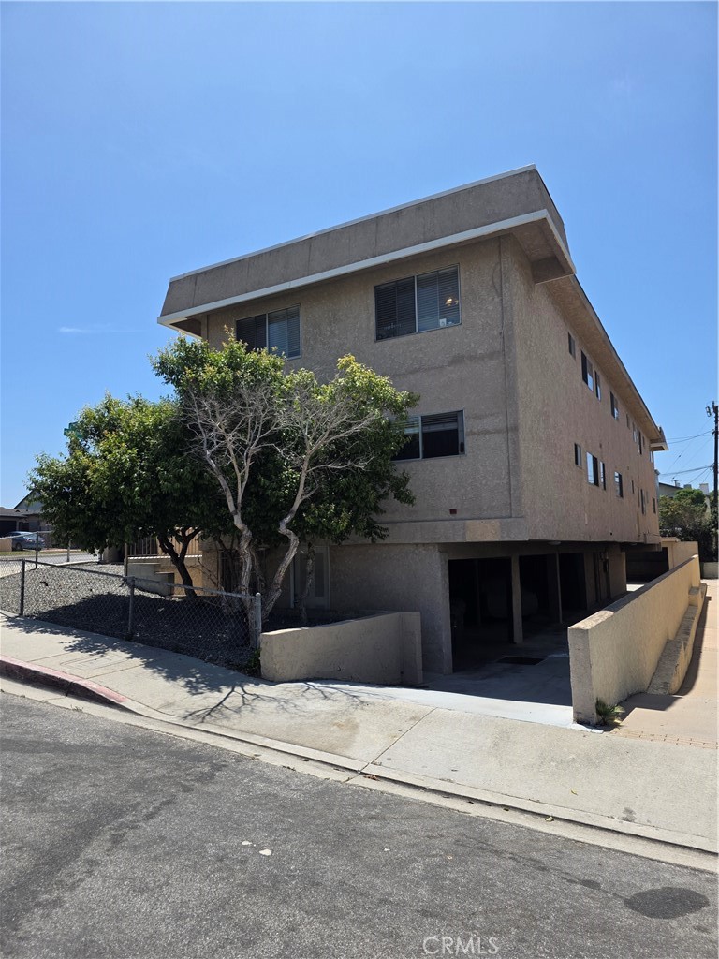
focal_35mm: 23
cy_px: 480
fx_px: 637
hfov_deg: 58.9
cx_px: 360
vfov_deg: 73.9
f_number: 1.7
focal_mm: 6.3
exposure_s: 1/6574
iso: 80
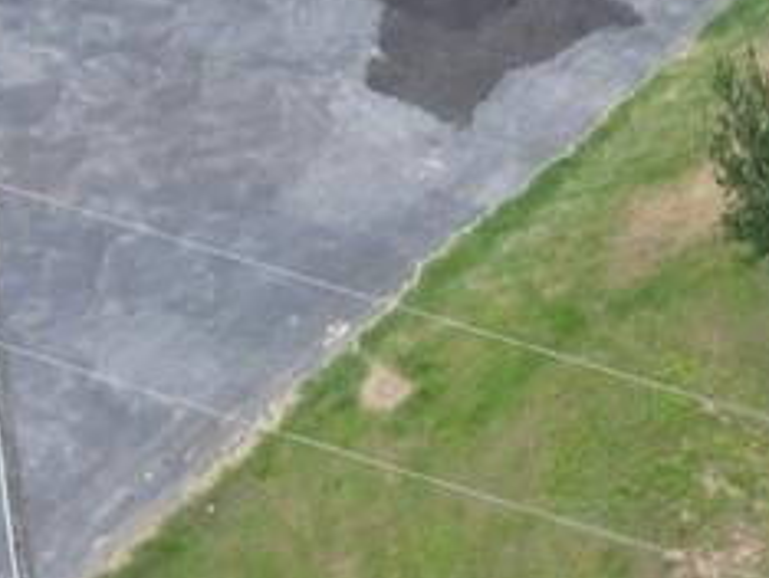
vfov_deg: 13.5
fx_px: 2335
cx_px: 503
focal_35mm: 105
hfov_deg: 18.7
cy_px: -236
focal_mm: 6.72
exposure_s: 1/1000
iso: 110
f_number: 1.7
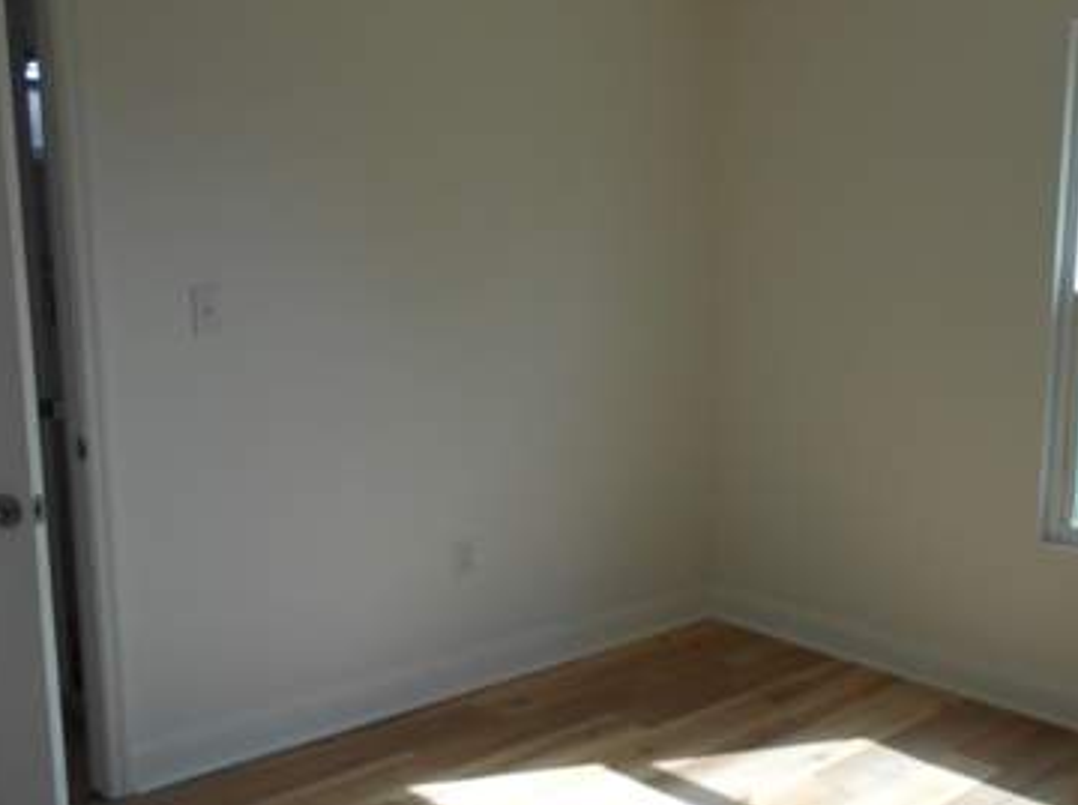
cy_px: 432
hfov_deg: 46.6
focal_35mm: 40
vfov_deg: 35.9
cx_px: 653
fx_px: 1244
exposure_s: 1/250
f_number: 3.8
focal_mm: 5.3
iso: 160
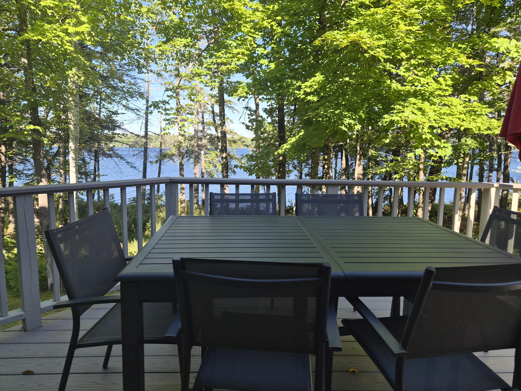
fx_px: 346
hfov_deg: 73.9
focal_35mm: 23
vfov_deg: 58.9
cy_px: 196
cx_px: 260
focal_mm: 5.4
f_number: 1.8
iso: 80
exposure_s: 1/1492
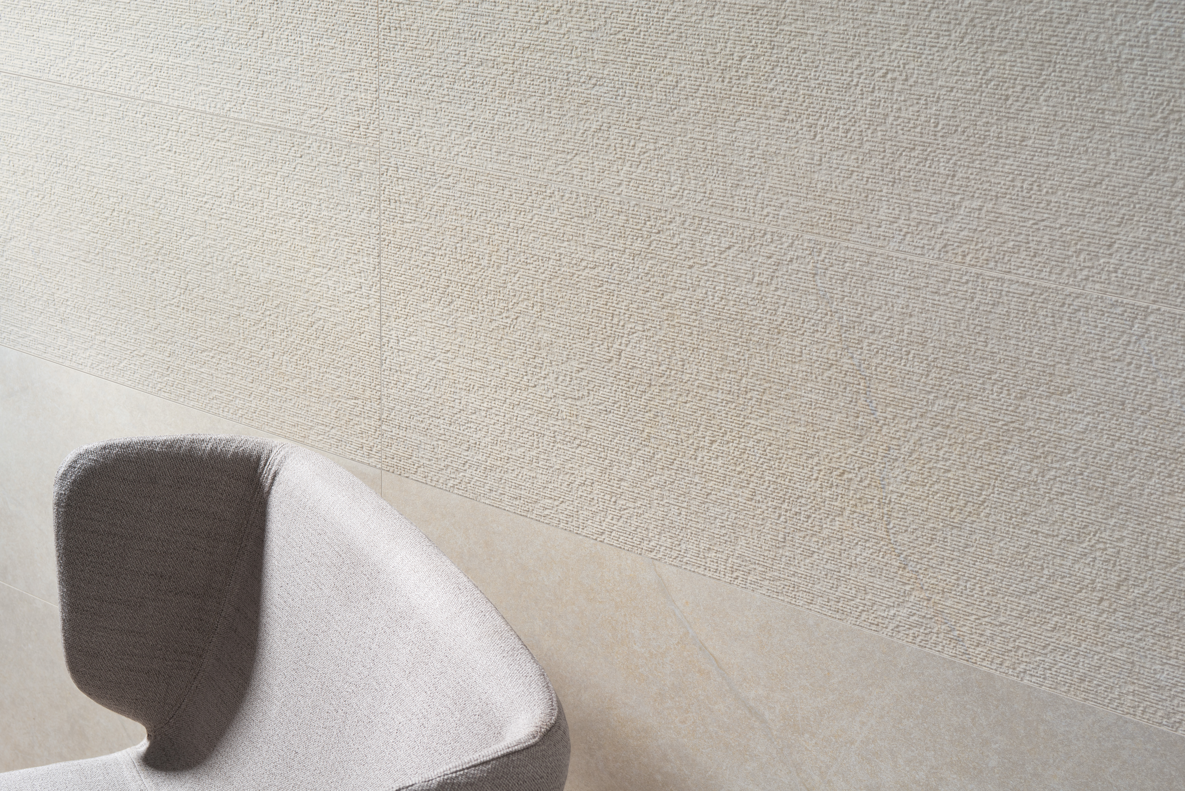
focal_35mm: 50
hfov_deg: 39.6
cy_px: 396
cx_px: 592
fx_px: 1646
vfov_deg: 27.0
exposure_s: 1/125
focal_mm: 50
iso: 50
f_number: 10
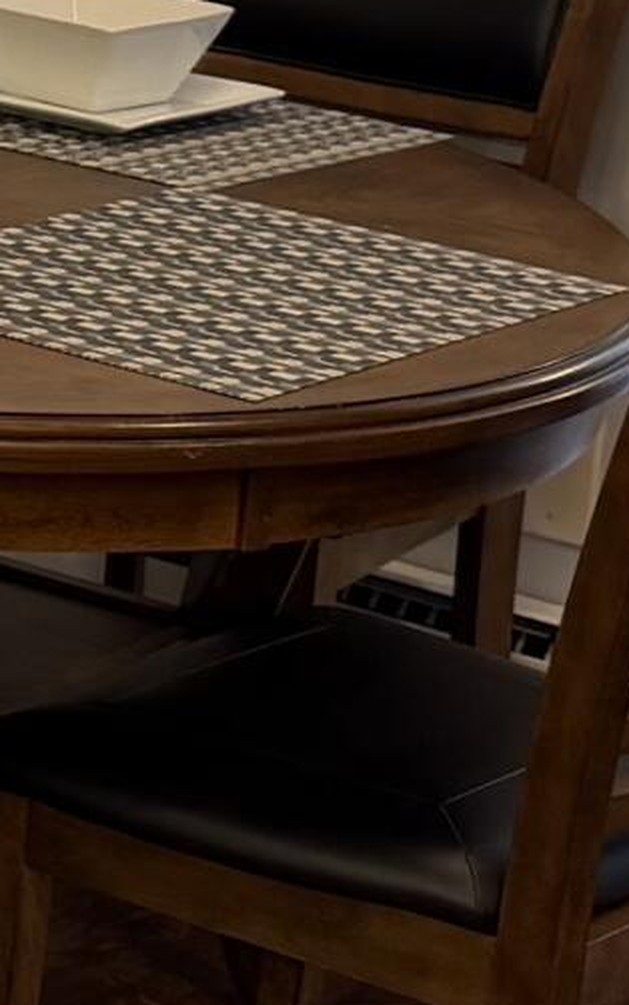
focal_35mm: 152
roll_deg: -0.5
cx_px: -1242
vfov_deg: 13.6
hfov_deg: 7.6
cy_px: 20
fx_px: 4167
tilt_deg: -12.3
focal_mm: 6.76
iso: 125
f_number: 1.78
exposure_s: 1/60
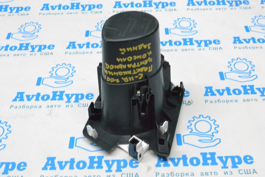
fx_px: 353
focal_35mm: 48
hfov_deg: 41.1
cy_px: 88
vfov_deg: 28.1
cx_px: 132
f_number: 13
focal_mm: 32
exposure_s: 1/100
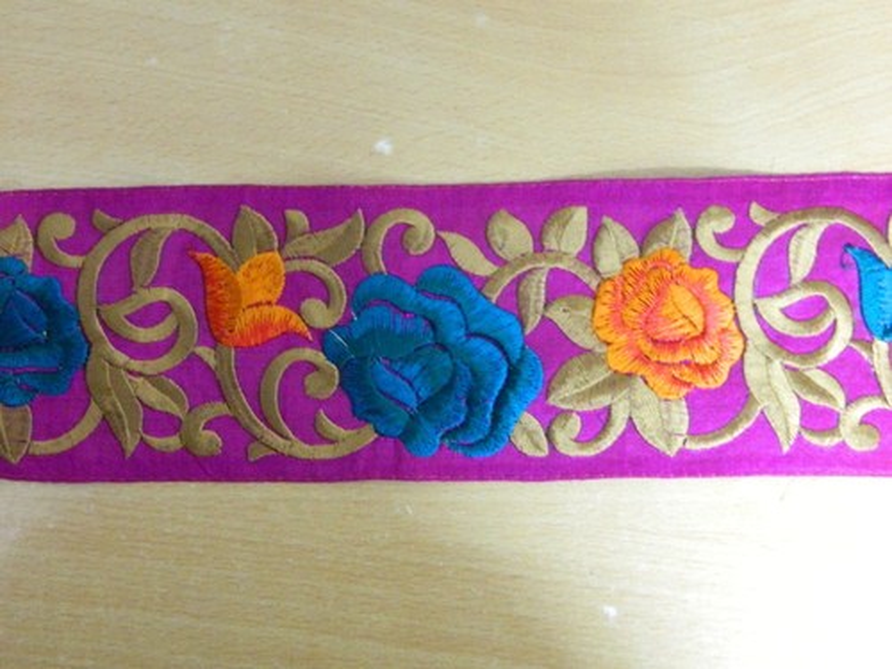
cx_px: 446
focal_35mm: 47
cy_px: 334
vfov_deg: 30.9
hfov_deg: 40.4
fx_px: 1211
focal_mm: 8.4
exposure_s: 1/2.5
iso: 800
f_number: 3.6
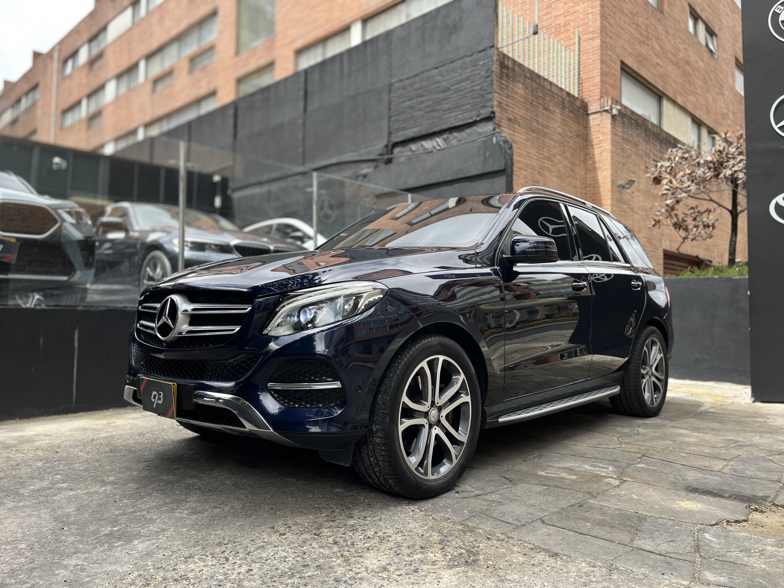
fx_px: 589
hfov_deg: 67.3
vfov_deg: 53.1
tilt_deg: +2.2
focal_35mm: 26
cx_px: 392
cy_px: 294
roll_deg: -0.2
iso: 50
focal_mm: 5.1
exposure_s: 1/710
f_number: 1.6
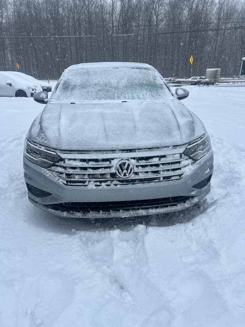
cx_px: 122
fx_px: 245
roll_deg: +1.7
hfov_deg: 53.1
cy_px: 164
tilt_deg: -19.1
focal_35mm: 26
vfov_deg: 67.3
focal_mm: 5.7
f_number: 1.5
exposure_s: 1/439
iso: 50
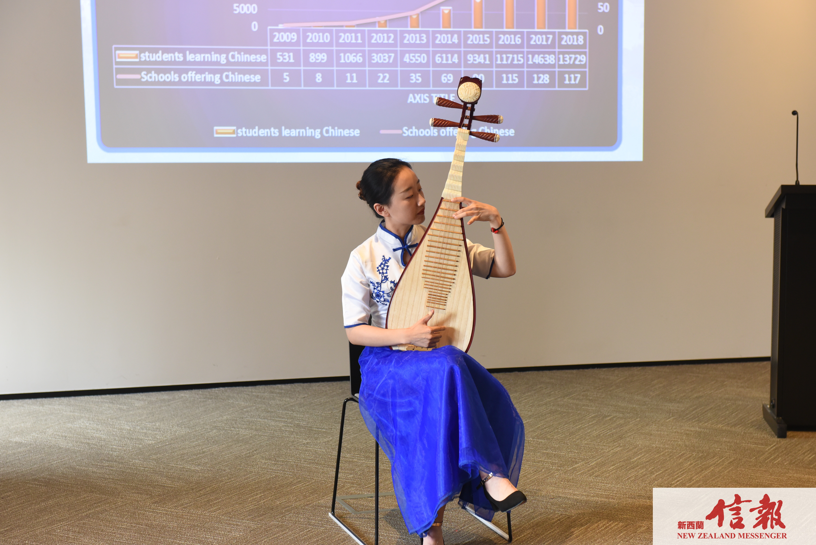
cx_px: 408
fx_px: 1587
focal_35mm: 70
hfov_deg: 28.8
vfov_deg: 19.5
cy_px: 272
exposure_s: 1/125
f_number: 5
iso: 2000
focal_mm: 70
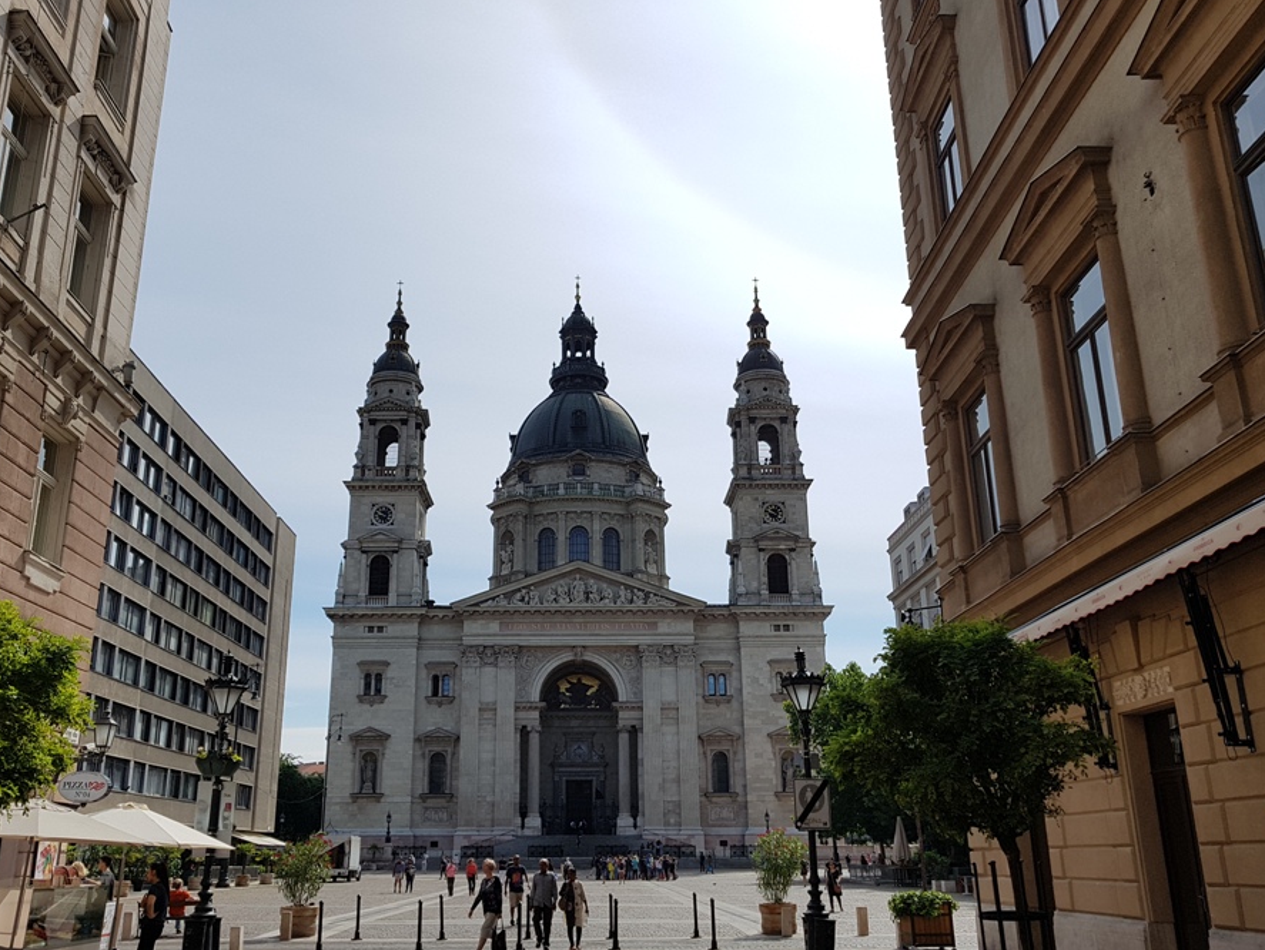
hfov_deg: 59.8
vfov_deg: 46.8
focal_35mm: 30
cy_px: 495
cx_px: 575
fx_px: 1097
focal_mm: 4.2
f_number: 1.7
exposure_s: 1/4320
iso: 50
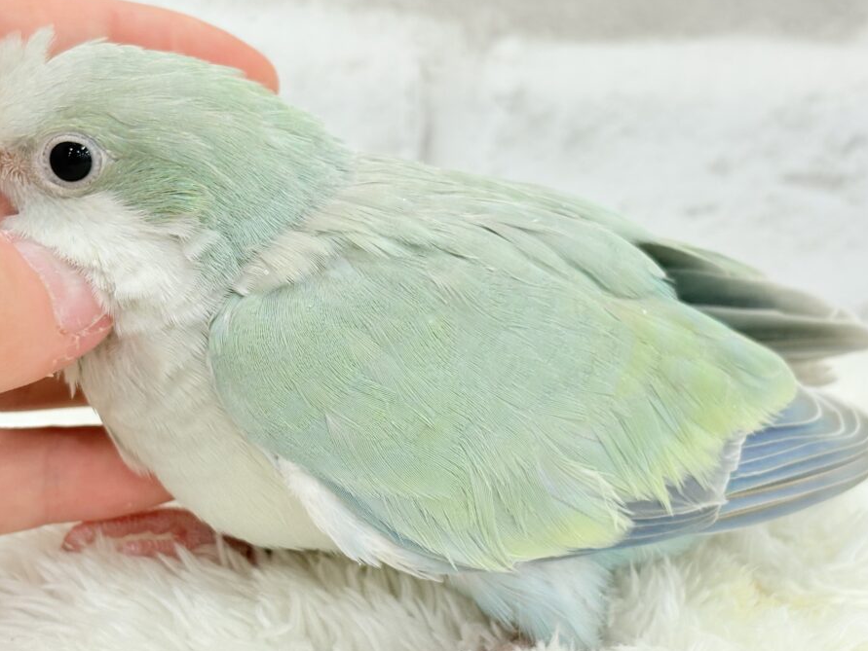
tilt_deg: -14.8
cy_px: 332
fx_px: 1756
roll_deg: -1.3
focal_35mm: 70
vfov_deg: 21.0
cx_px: 380
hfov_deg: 27.7
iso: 40
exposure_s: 1/50
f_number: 1.6
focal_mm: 5.96
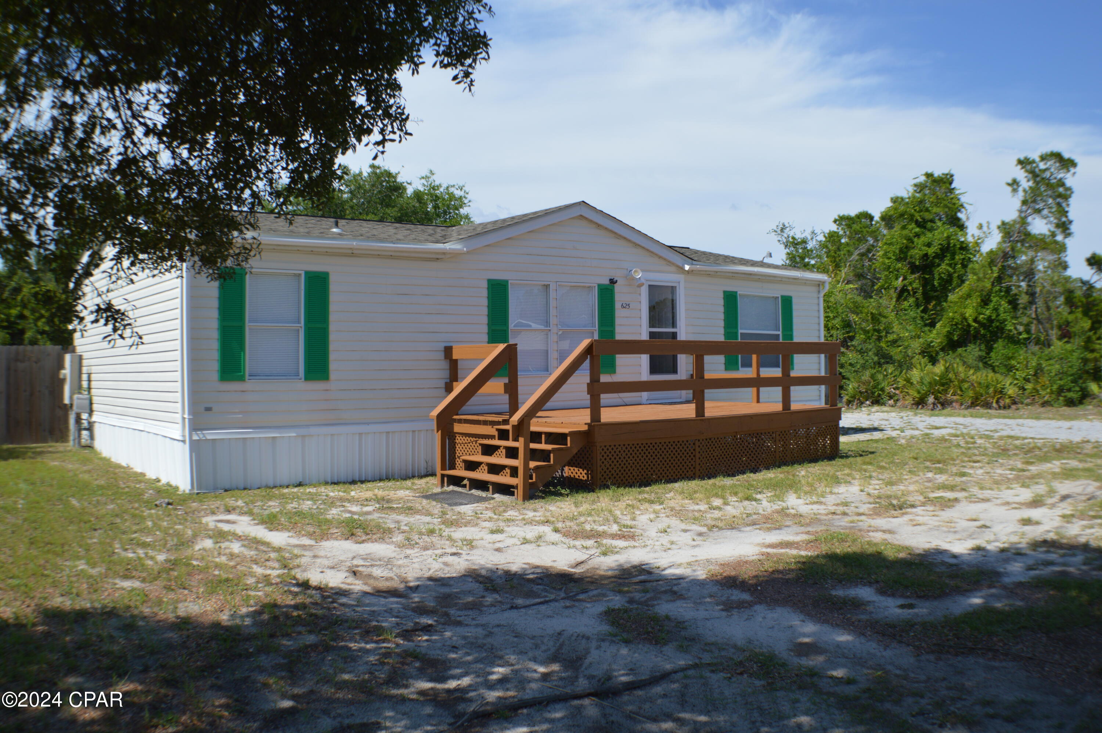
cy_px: 366
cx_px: 551
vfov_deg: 29.8
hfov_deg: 43.6
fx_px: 1376
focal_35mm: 45
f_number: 4.5
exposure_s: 1/640
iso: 100
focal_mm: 30
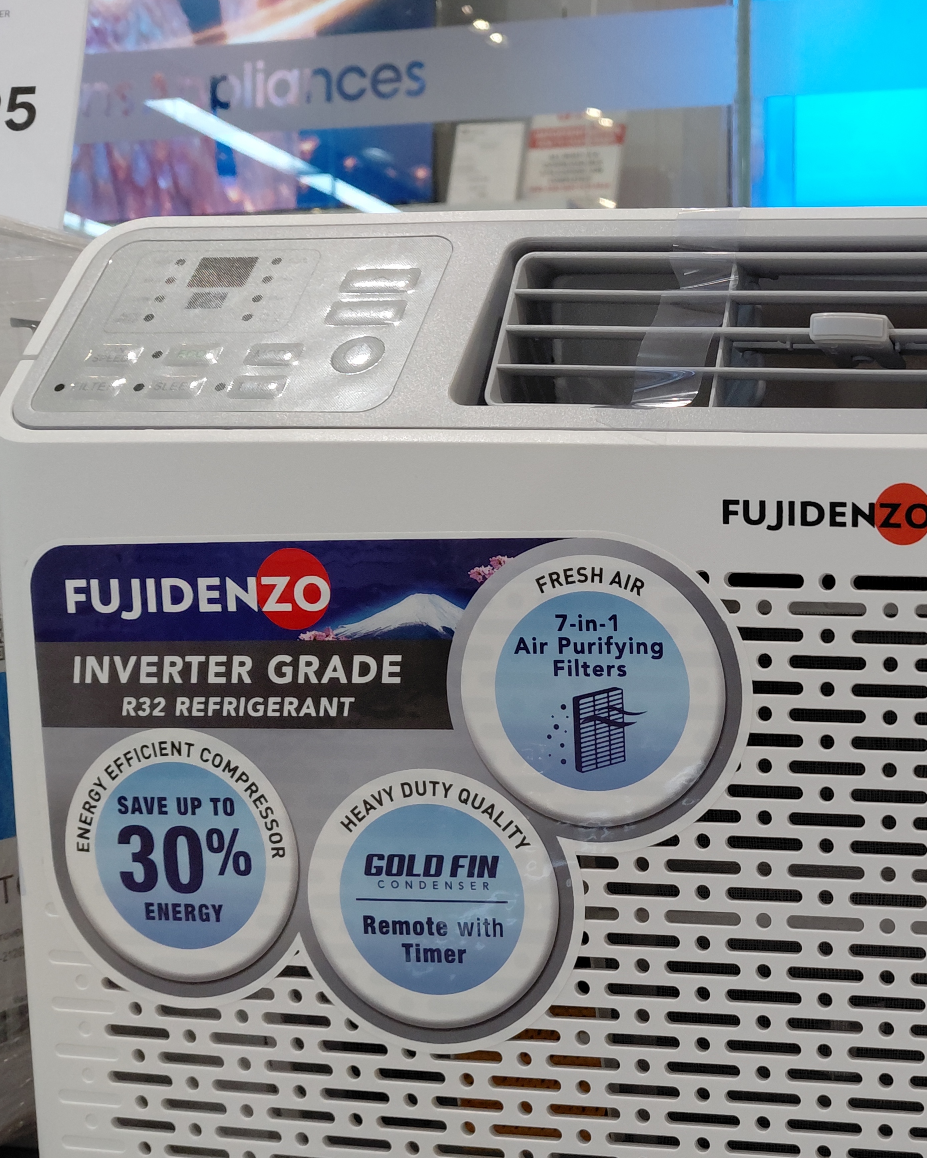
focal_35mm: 43
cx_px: 944
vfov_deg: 42.6
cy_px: 717
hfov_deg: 32.0
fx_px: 1475
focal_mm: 4.69
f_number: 1.8
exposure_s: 1/120
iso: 250
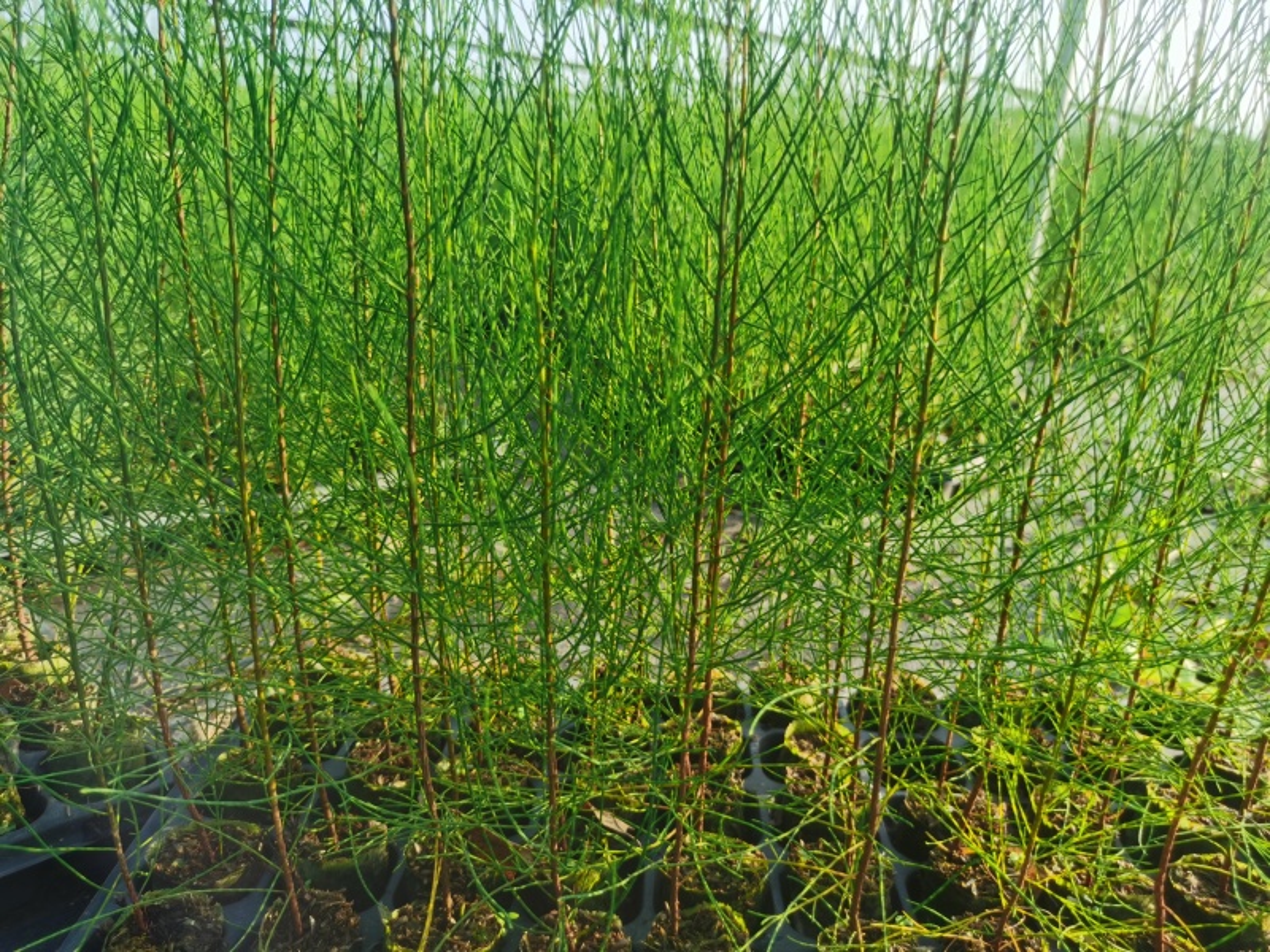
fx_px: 991
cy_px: 476
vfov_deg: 51.4
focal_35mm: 27
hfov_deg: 65.3
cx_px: 635
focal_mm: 5.58
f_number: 1.8
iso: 50
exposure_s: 1/707
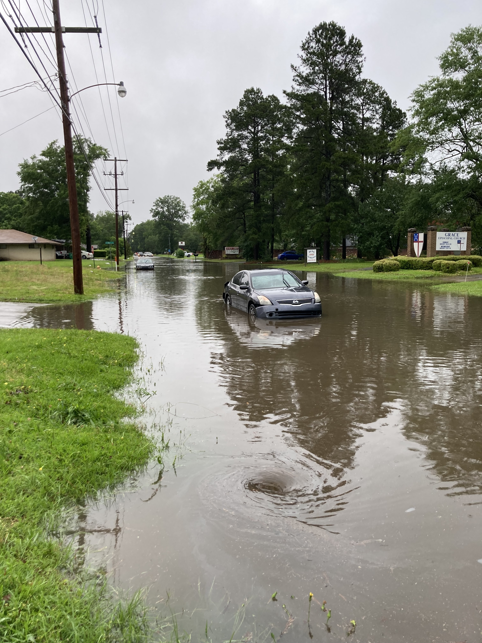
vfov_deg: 63.4
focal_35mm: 28
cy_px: 322
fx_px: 520
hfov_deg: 49.7
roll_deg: -0.6
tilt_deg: -6.5
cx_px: 241
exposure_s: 1/121
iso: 40
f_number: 1.8
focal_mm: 3.99
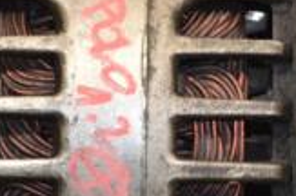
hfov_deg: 5.0
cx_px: 104
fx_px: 3404
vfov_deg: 3.3
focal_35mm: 415
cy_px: 167
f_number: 5.3
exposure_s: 1/125
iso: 800
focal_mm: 75
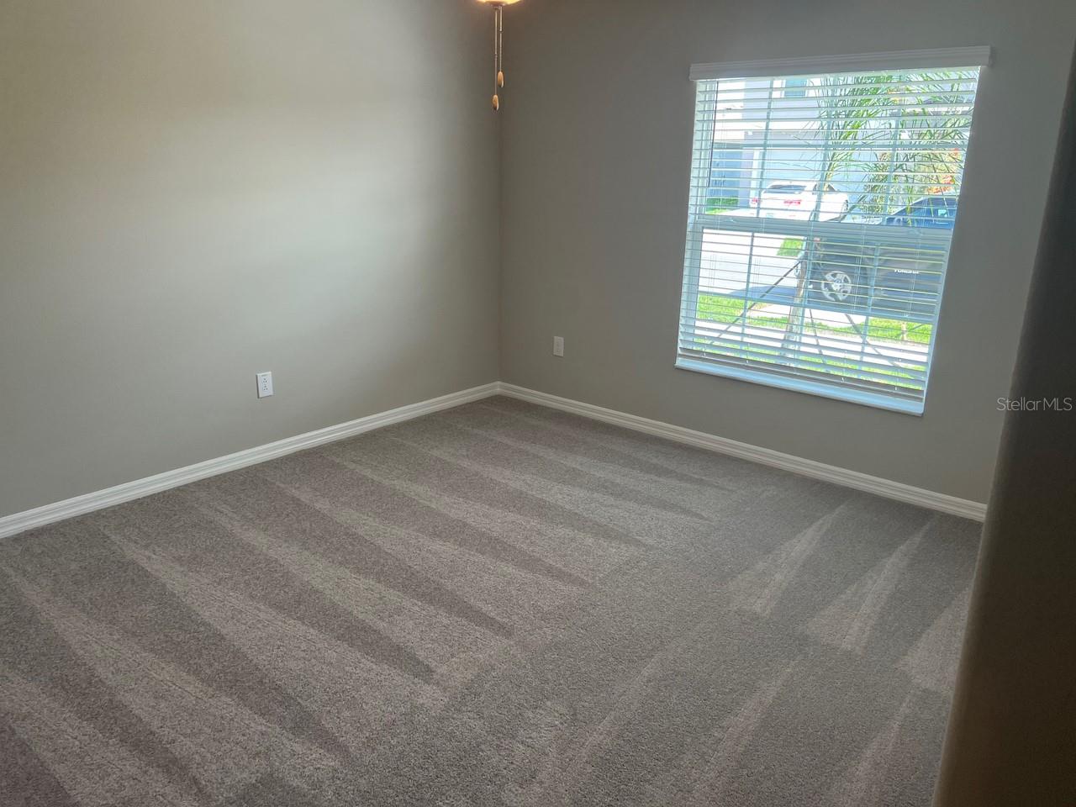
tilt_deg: -16.1
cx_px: 538
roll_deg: -0.6
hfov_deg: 67.3
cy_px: 404
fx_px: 808
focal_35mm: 26
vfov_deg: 53.1
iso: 80
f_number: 1.5
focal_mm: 5.7
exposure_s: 1/120
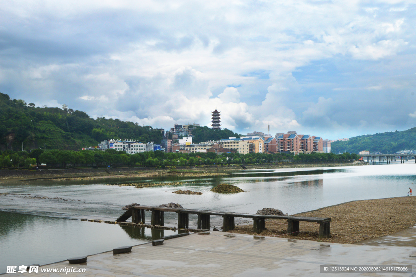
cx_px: 208
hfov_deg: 43.6
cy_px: 138
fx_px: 520
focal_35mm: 45
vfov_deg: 29.8
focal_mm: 30
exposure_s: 1/250
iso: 160
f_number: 14
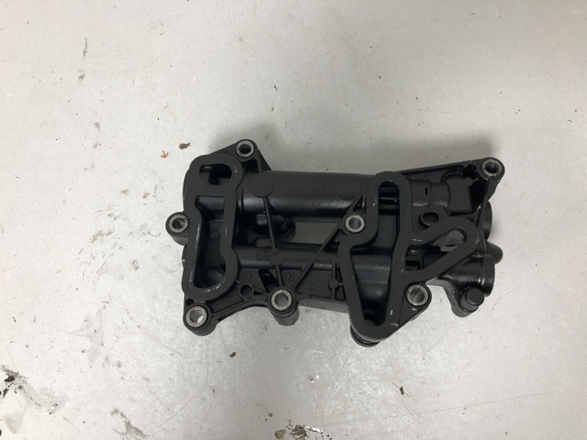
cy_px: 220
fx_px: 475
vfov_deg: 49.7
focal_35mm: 28
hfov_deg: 63.4
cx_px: 294
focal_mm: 4
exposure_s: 1/20
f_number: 1.8
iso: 40
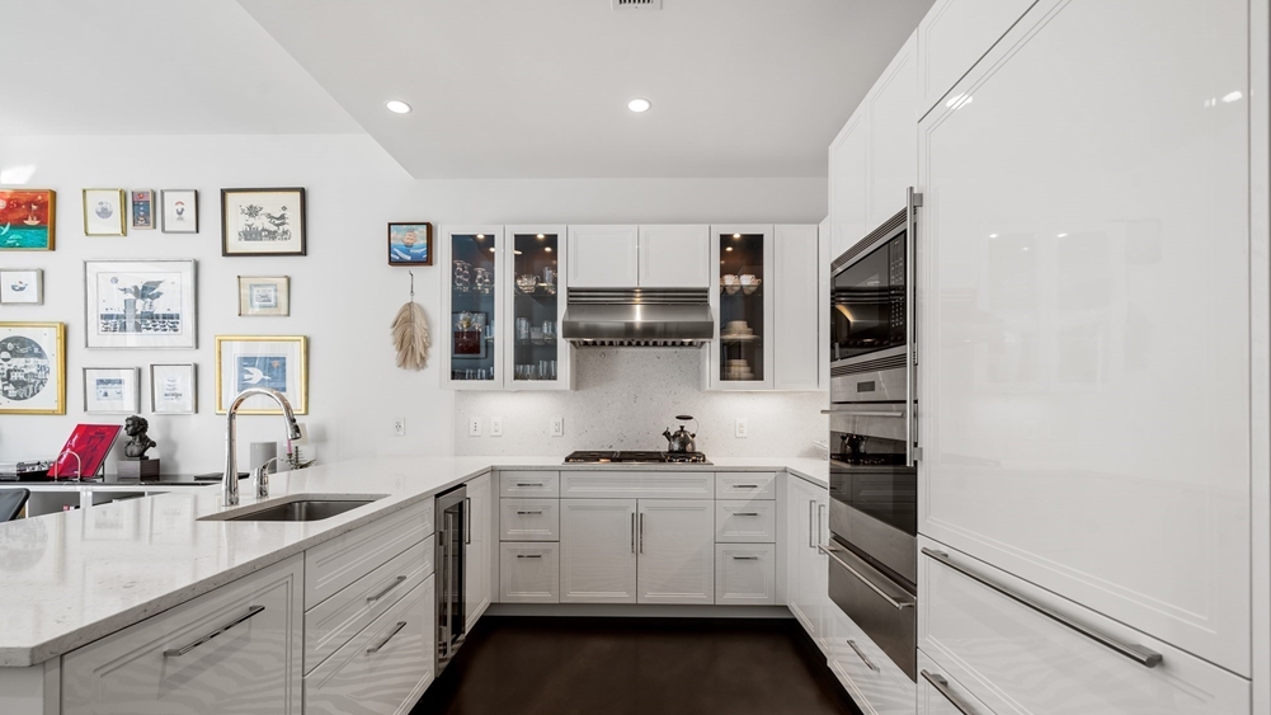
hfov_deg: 103.0
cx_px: 642
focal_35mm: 15
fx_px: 506
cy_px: 399
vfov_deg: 70.3
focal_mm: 14
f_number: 7.1
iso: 320
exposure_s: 1/10
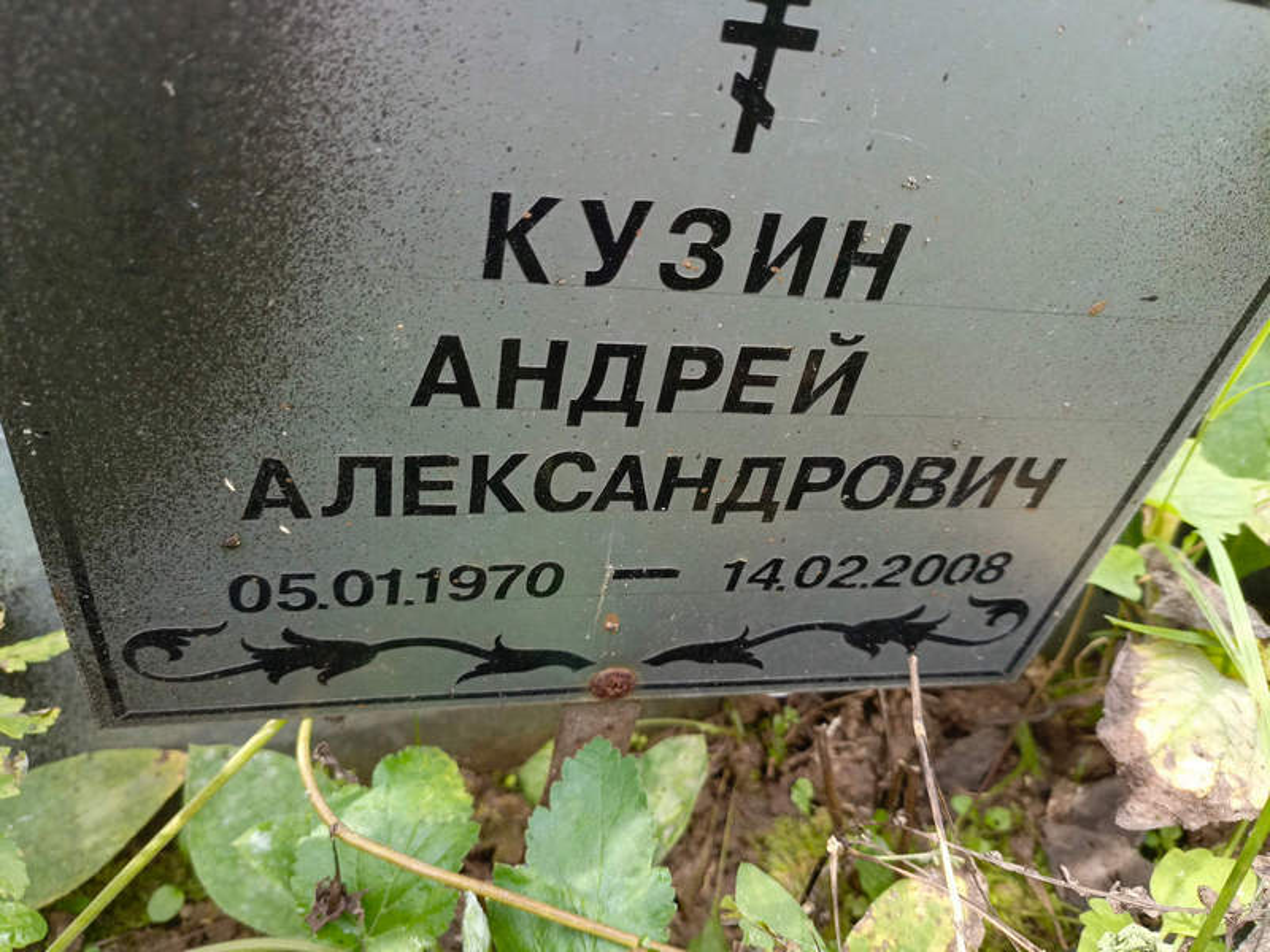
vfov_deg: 54.9
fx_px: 917
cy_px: 476
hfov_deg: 69.4
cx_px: 635
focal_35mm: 25
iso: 218
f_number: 1.69
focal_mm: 4.76
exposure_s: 1/100
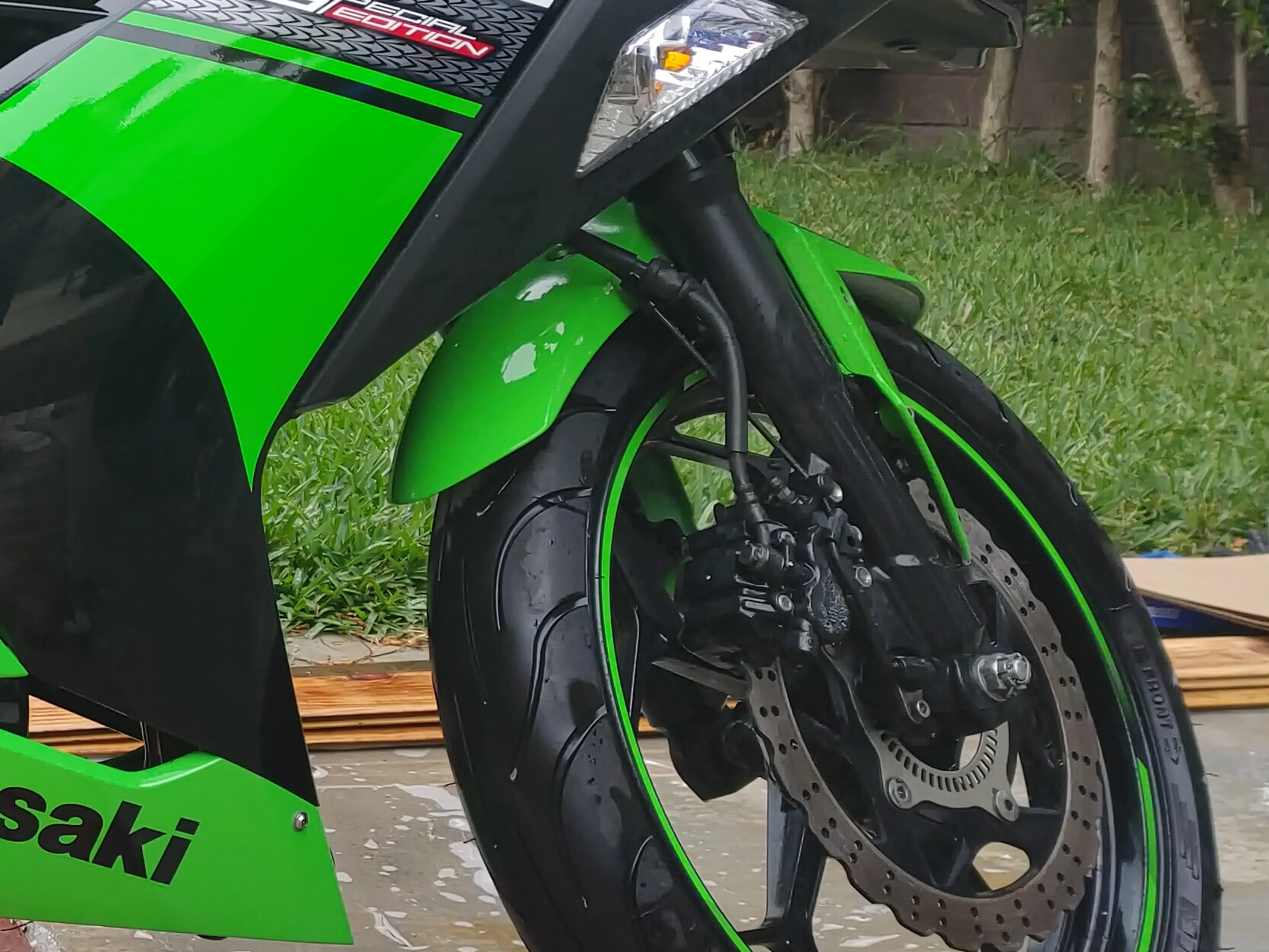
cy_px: 169
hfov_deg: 24.0
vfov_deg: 20.2
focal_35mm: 72
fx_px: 2639
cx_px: -346
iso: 50
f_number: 1.8
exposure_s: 1/503
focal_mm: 5.58
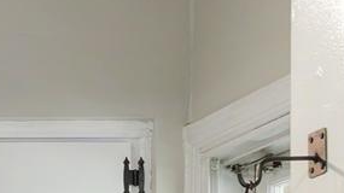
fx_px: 1787
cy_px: 528
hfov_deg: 9.2
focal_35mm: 196
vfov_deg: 5.8
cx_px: -629
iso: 320
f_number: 6.3
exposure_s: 1/2
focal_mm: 26
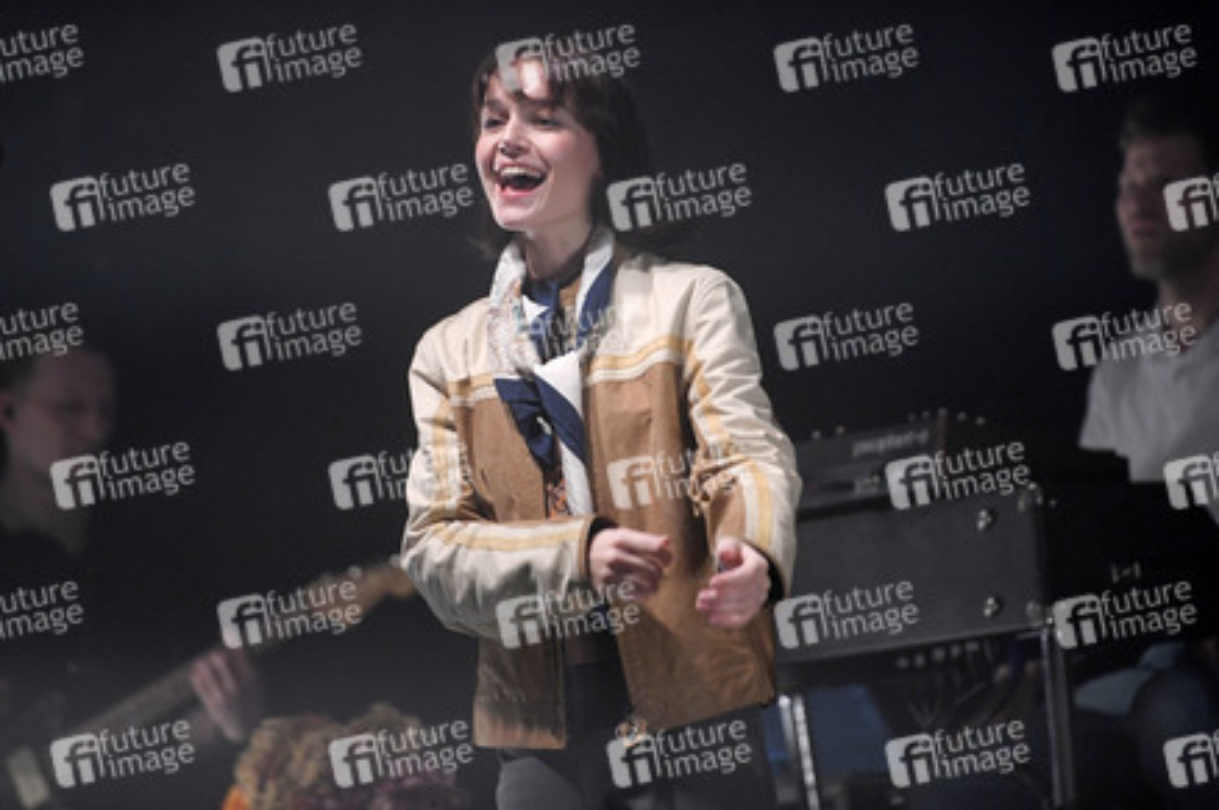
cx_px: 605
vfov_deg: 6.7
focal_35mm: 206
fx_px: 6968
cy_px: 406
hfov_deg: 10.0
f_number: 3.2
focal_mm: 200
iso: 1600
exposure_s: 1/400
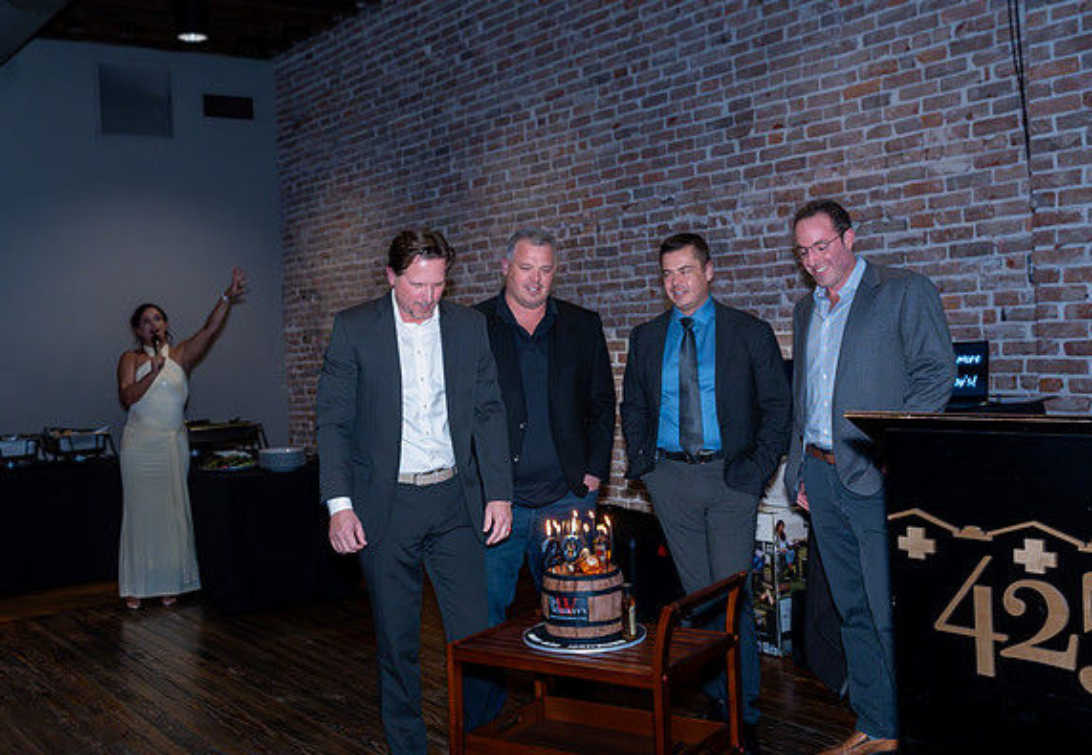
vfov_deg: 35.9
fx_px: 1166
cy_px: 357
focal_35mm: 38
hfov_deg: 50.2
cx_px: 535
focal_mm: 35
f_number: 5
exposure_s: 1/320
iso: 6400
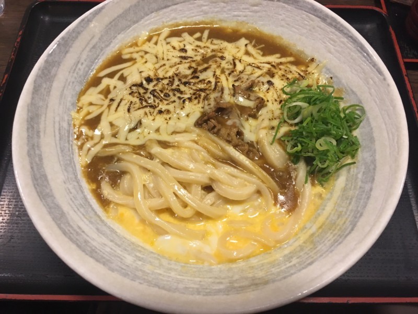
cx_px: 209
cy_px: 157
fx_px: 350
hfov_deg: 61.7
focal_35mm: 29
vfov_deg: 48.2
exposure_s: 1/10
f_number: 2.2
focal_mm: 4.15
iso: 100
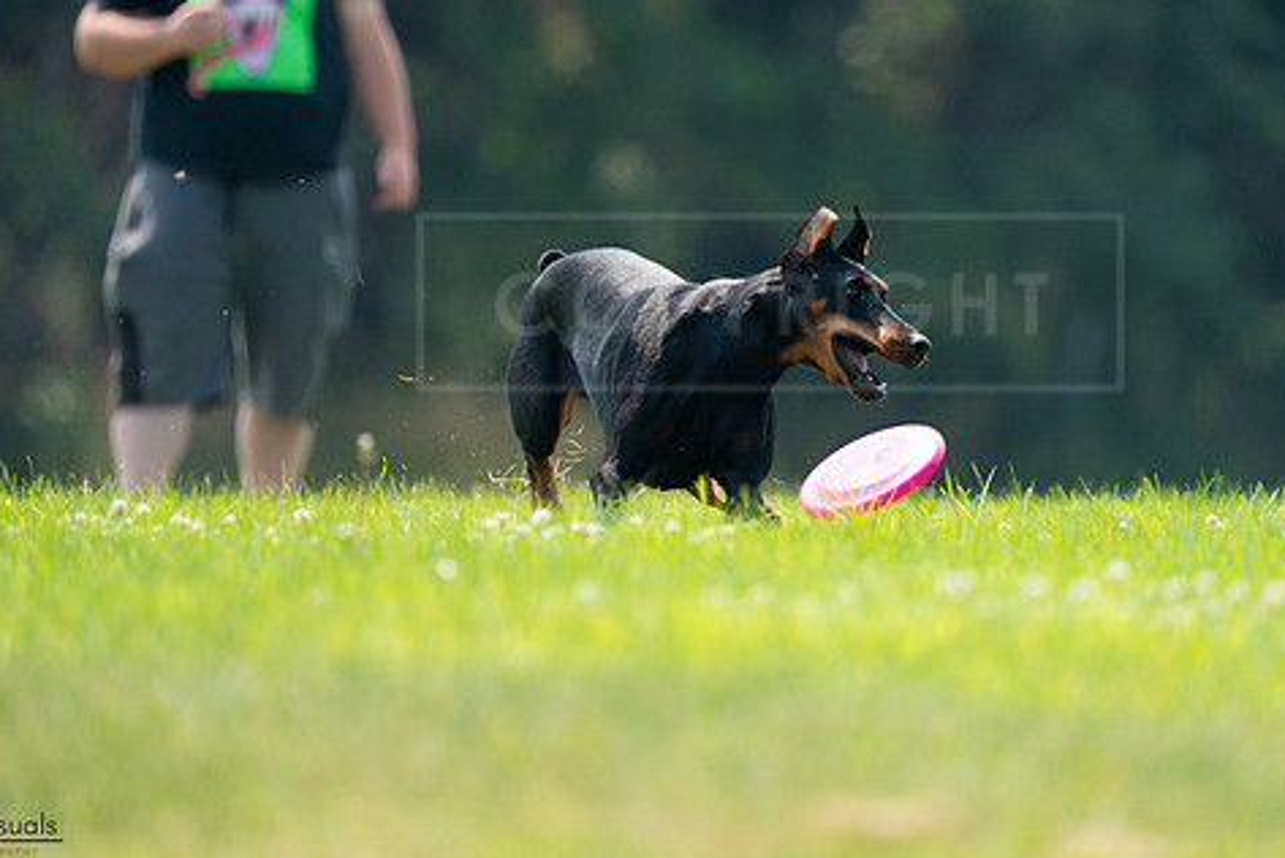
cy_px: 350
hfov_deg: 2.7
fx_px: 27715
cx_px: 701
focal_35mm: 776
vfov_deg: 1.8
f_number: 6.3
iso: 2500
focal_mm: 600
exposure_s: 1/4000
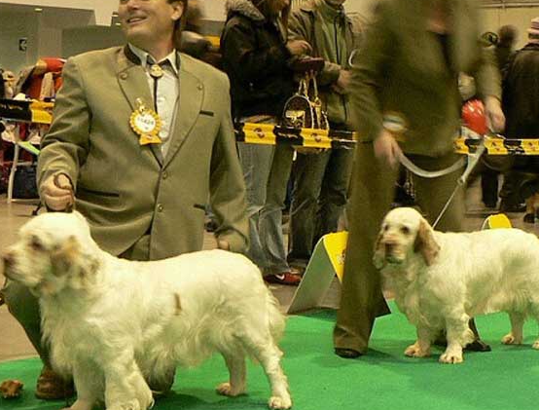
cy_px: 188
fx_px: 814
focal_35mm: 52
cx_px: 259
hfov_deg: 36.7
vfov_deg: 28.2
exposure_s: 1/10
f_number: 2.8
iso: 200
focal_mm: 6
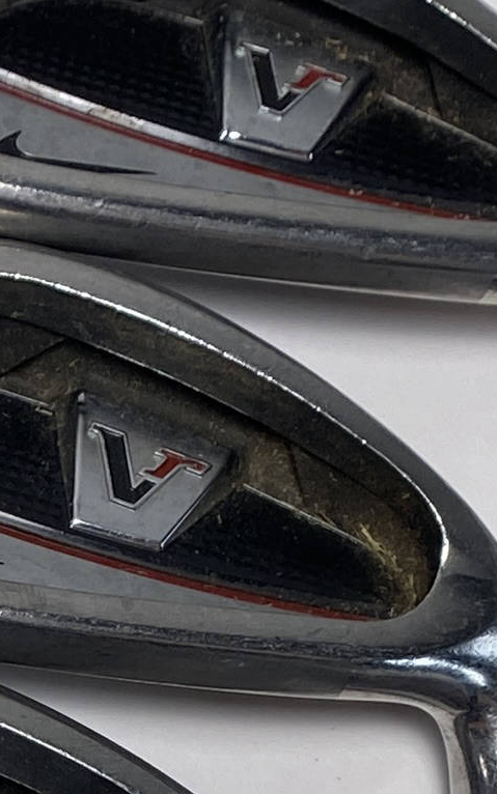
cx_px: -313
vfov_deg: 13.4
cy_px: 1268
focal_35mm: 145
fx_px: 3141
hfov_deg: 8.8
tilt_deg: -80.2
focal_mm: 4.25
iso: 32
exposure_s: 1/288
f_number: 1.8
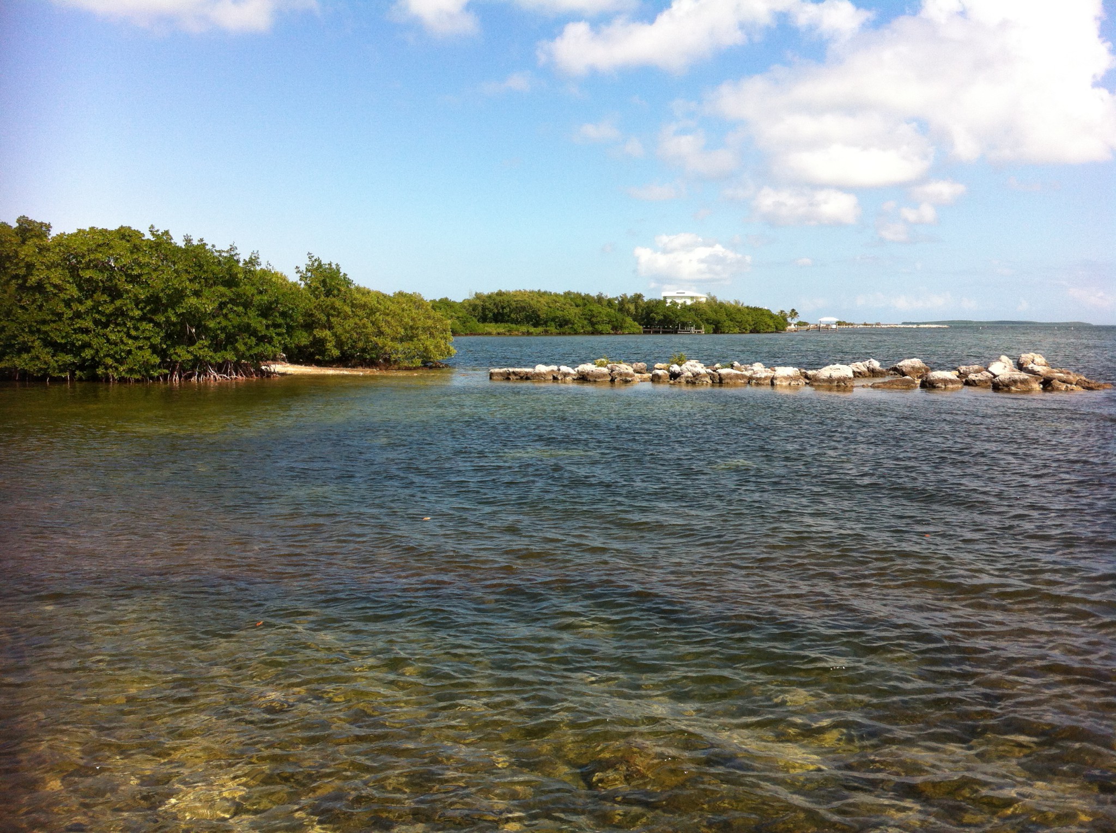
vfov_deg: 40.6
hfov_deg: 52.7
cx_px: 558
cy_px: 416
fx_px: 1127
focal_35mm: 35
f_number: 2.8
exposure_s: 1/1371
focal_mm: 3.85
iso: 80
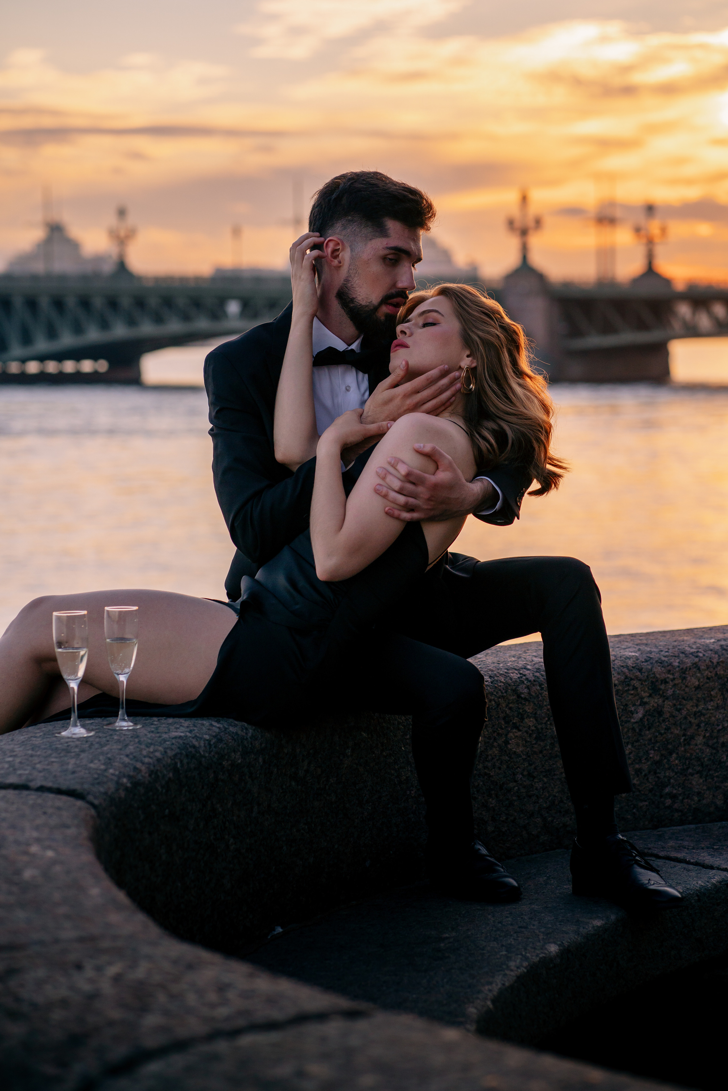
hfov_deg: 16.1
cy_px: 546
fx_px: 2578
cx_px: 364
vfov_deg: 23.9
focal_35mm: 85
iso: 400
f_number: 3.5
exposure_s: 1/1250
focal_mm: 85
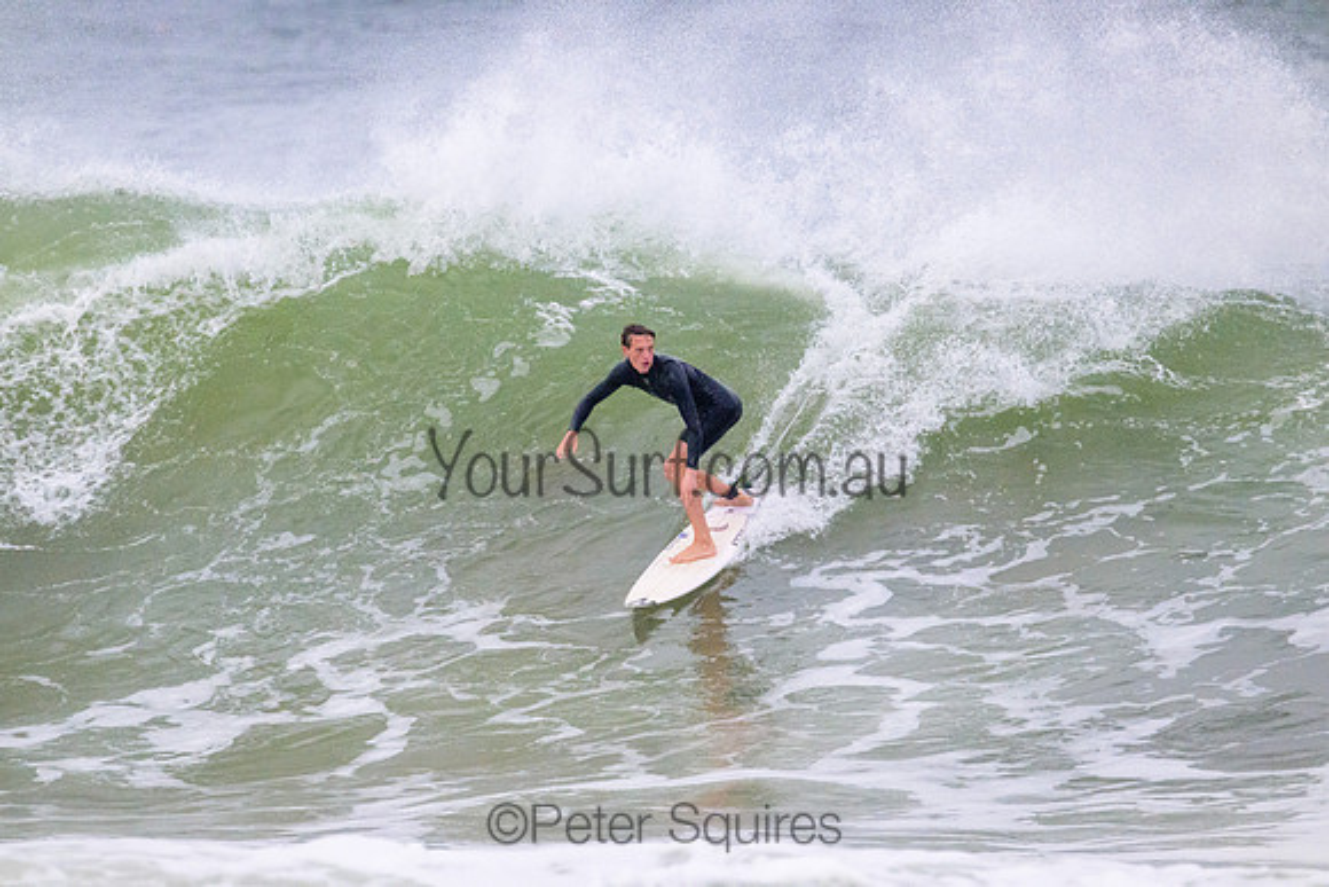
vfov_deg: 1.7
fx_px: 29539
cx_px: 664
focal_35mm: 800
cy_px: 444
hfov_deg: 2.6
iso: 5000
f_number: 11
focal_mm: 800
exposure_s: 1/3200
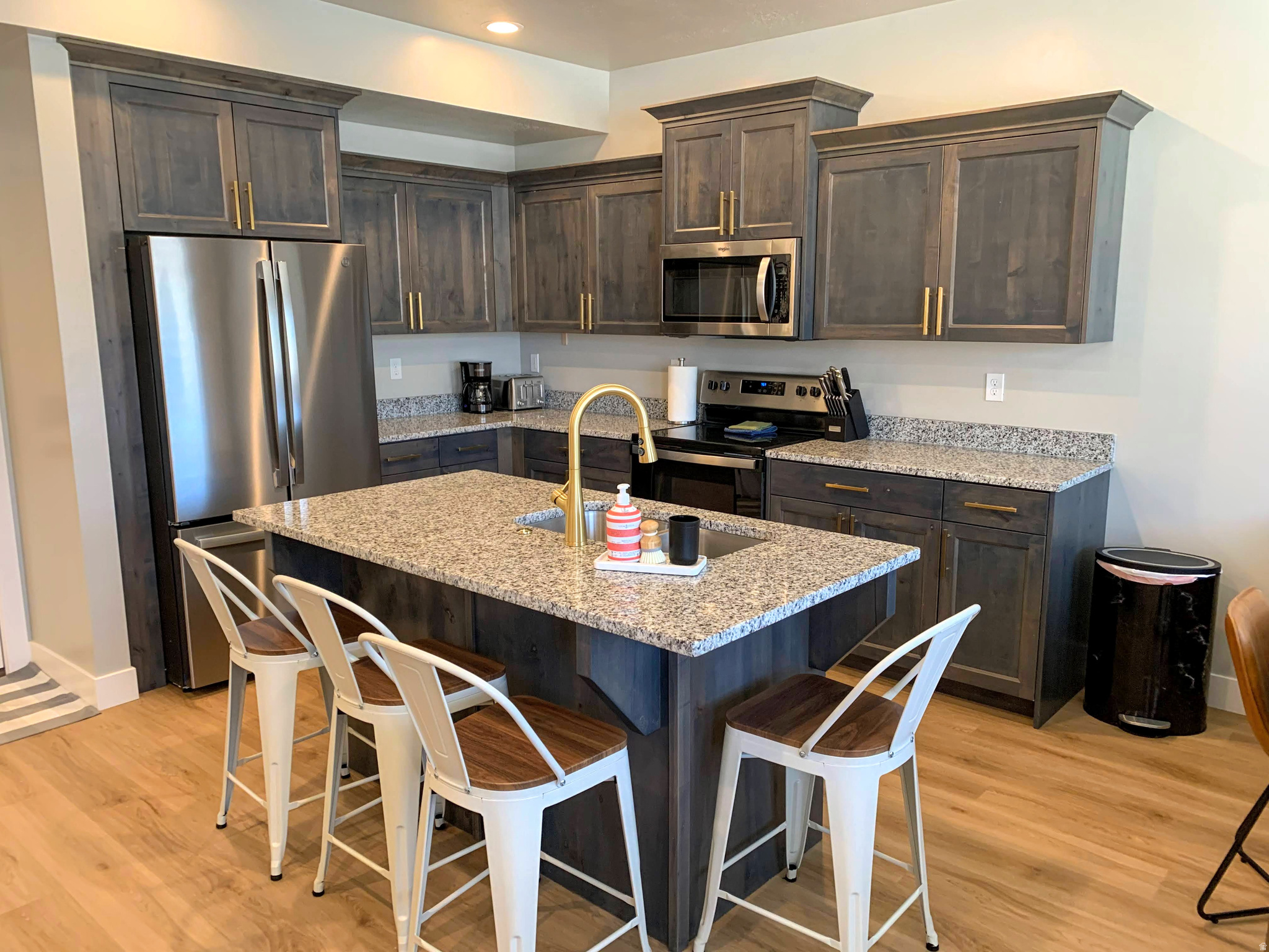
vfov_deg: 53.1
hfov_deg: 67.3
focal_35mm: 26
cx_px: 634
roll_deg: -0.1
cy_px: 476
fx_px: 953
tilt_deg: -9.5
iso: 160
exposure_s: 1/60
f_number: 1.8
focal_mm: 4.25
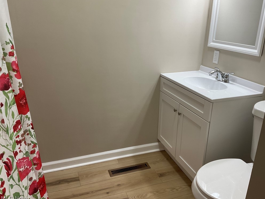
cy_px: 100
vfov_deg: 46.8
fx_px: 230
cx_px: 137
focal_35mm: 30
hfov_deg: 60.0
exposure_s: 1/60
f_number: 1.8
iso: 40
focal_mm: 3
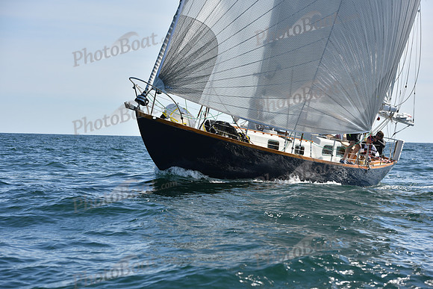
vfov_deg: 13.0
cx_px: 216
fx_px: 1263
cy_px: 144
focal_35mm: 105
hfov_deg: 19.5
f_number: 6.3
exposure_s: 1/1600
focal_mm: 105
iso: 250
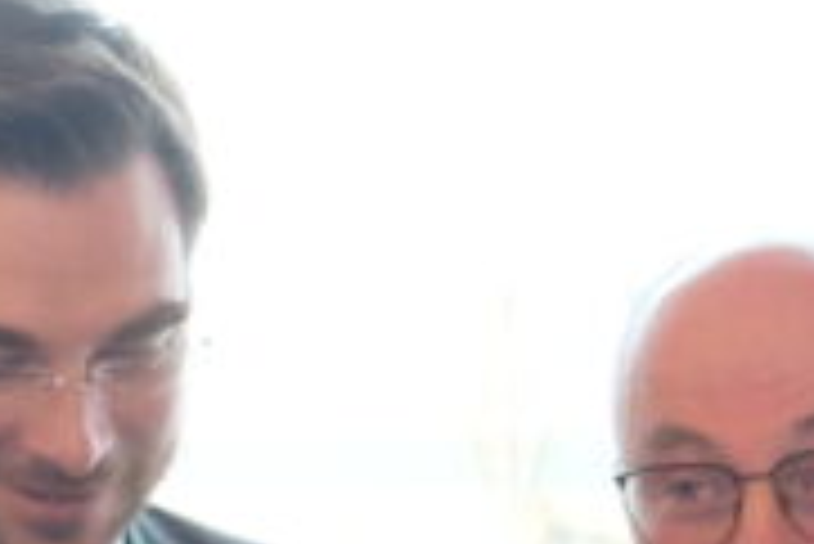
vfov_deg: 5.4
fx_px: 5408
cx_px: 1093
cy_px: 1628
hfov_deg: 8.5
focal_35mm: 239
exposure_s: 1/52
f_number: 3.2
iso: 800
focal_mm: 24.3
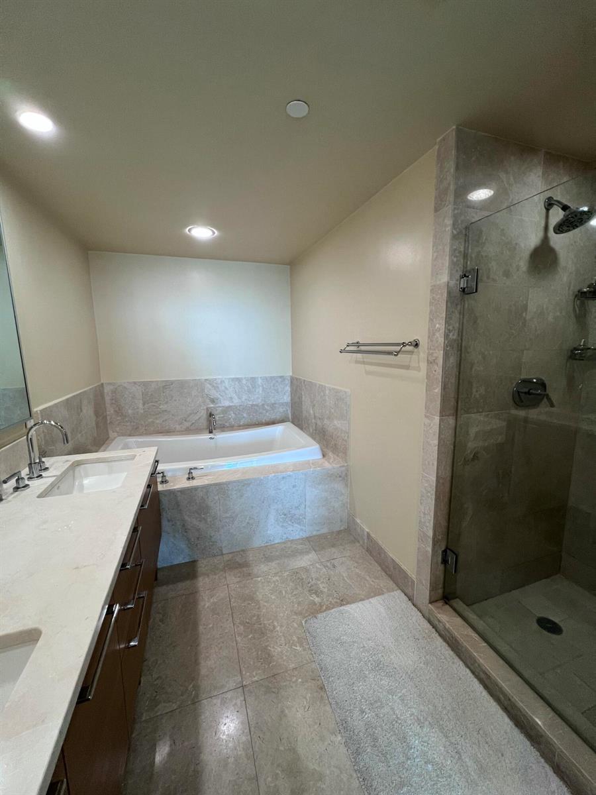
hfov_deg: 89.9
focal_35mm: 13
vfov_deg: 106.2
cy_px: 398
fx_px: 298
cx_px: 298
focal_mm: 1.57
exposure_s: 1/120
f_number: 1.8
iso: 200
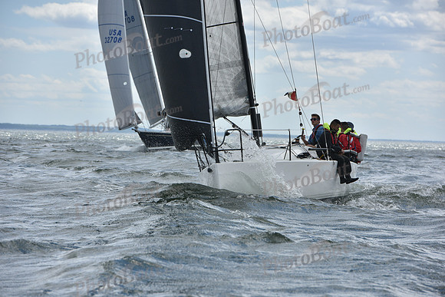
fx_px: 2411
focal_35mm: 195
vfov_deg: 7.0
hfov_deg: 10.5
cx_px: 222
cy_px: 148
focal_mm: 195
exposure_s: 1/1250
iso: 320
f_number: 9
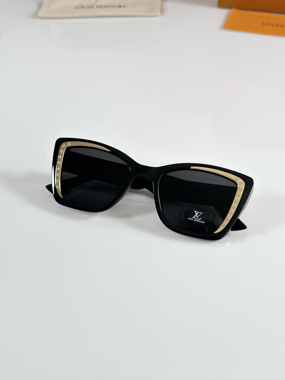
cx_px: 142
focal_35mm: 48
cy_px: 190
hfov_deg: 30.3
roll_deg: +1.6
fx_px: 527
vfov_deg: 39.7
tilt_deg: -40.4
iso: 80
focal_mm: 6.86
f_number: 1.78
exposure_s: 1/121
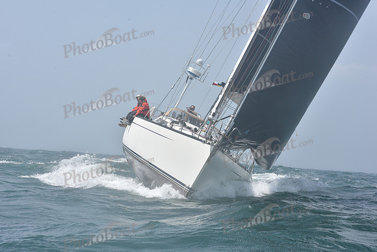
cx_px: 188
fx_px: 1047
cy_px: 126
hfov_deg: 20.4
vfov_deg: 13.7
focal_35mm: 100
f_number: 13
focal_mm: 100
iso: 320
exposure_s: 1/800
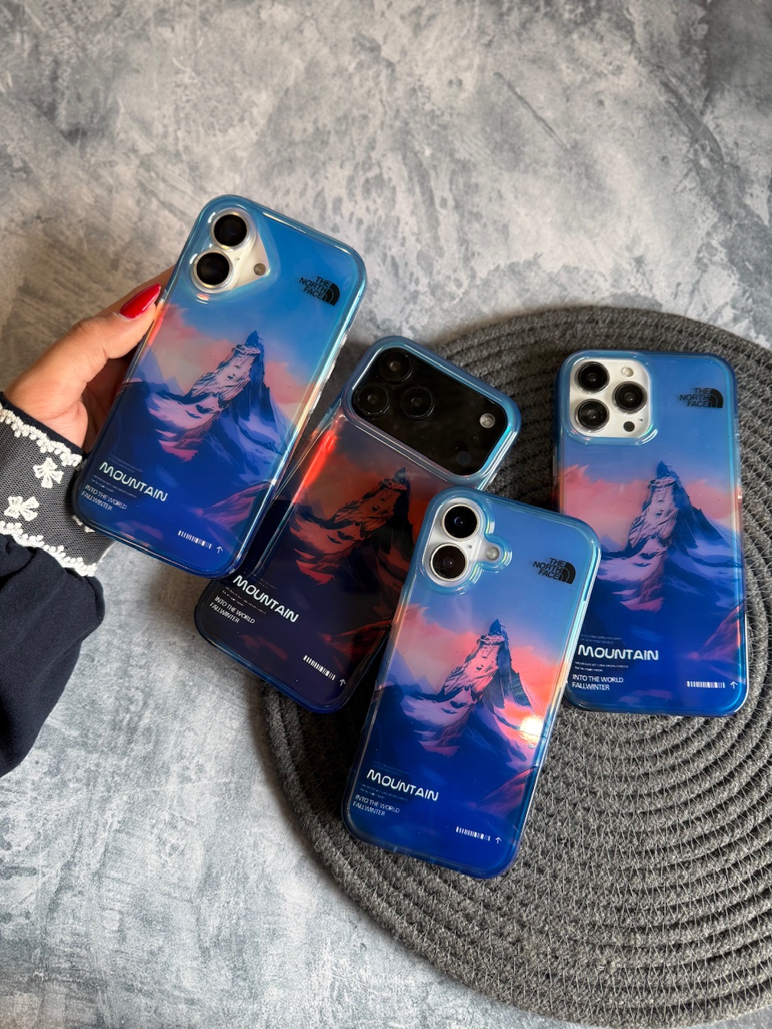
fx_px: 714
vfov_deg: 71.6
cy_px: 514
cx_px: 386
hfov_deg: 56.8
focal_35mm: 24
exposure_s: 1/100
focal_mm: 6.76
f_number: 1.78
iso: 125
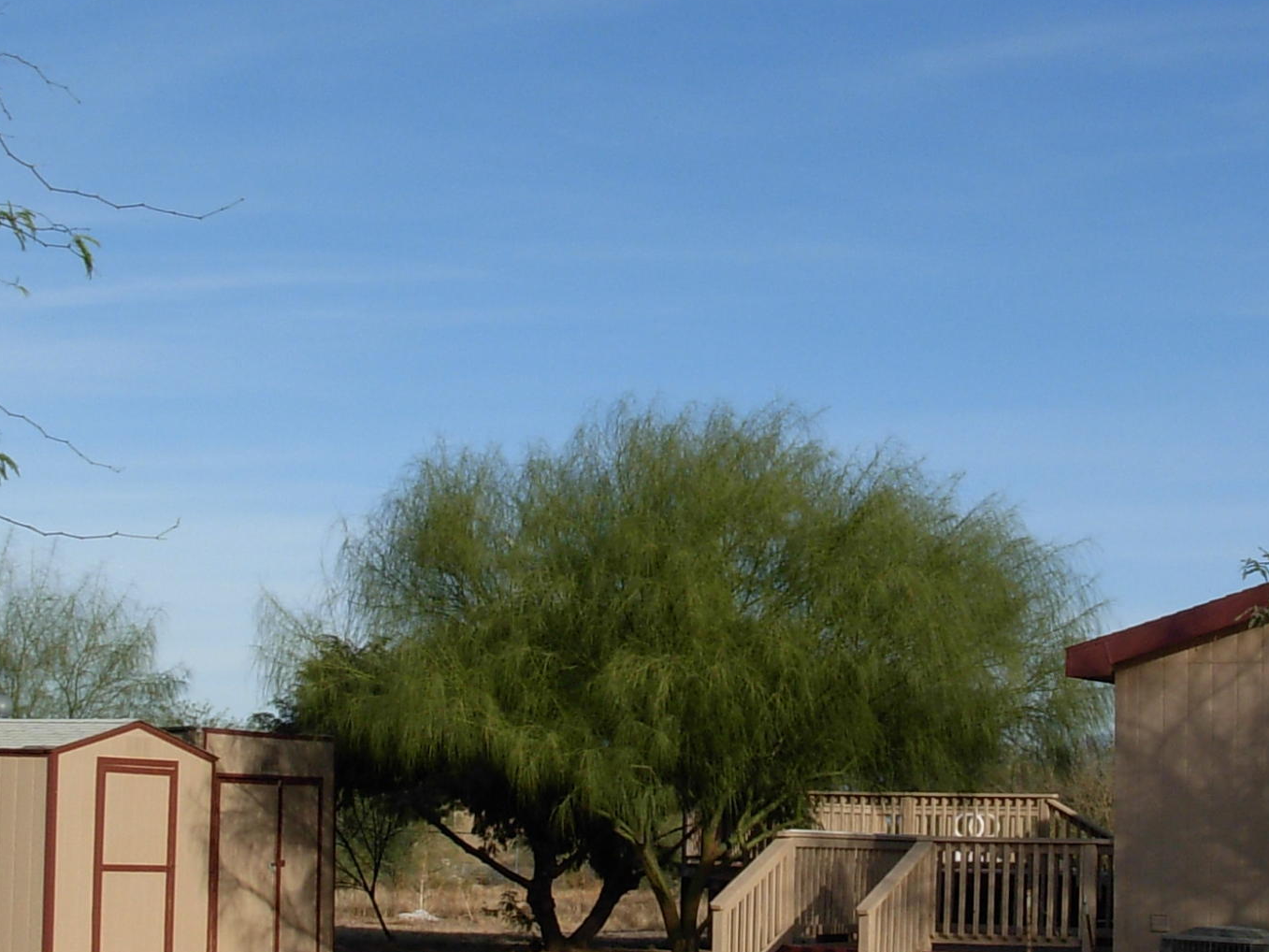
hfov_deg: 23.3
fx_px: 3080
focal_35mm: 84
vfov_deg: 17.6
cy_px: 484
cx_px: 740
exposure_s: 1/664
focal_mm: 6.3
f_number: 4.9
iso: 79
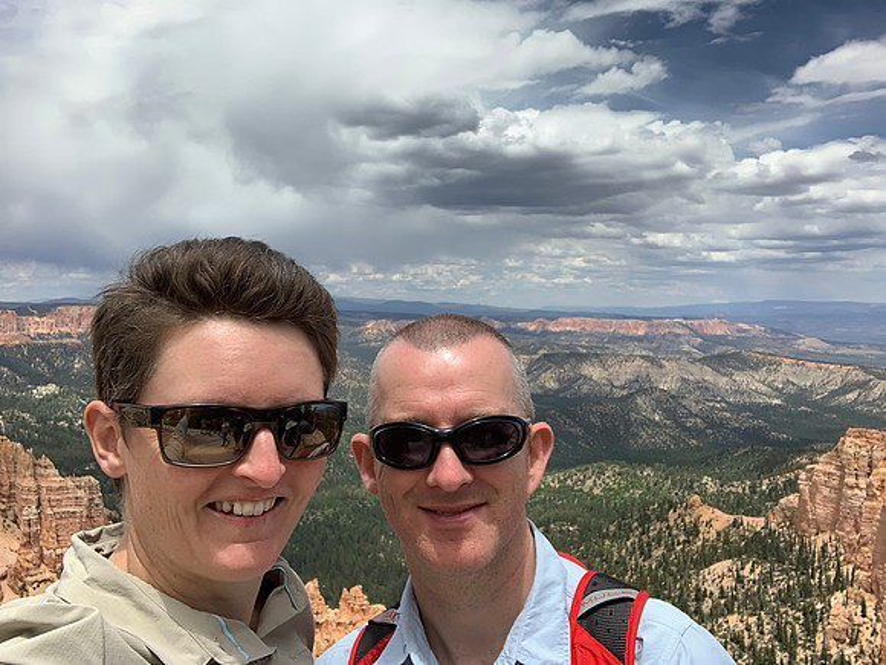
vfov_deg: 44.2
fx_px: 819
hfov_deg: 56.8
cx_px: 443
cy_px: 332
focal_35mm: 32
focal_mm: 2.87
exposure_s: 1/782
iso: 16
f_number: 2.2
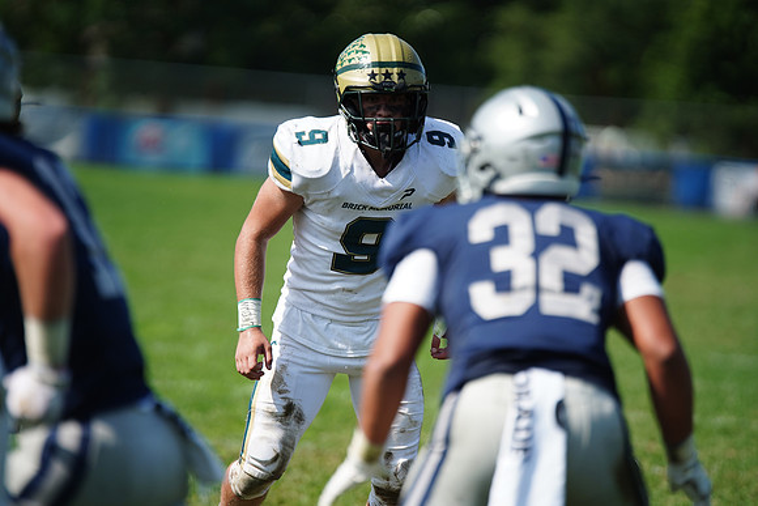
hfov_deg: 6.9
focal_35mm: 300
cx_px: 379
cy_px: 253
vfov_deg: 4.6
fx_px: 6318
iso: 400
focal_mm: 300
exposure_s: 1/5000
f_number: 2.8
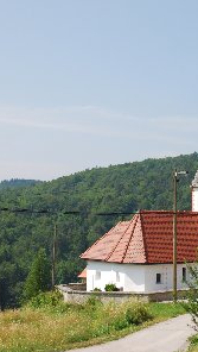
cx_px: 186
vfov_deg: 30.6
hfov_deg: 17.3
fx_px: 641
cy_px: 177
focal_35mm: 69
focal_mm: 29
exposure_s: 1/250
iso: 200
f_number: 10
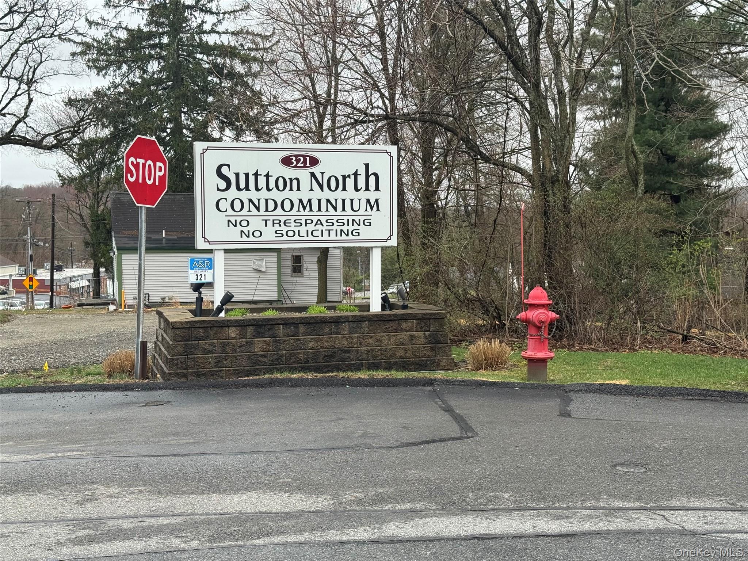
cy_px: 280
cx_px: 374
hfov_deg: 39.7
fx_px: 1037
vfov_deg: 30.3
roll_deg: +0.5
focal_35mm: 48
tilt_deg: -4.3
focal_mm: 6.76
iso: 64
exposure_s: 1/783
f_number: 1.78
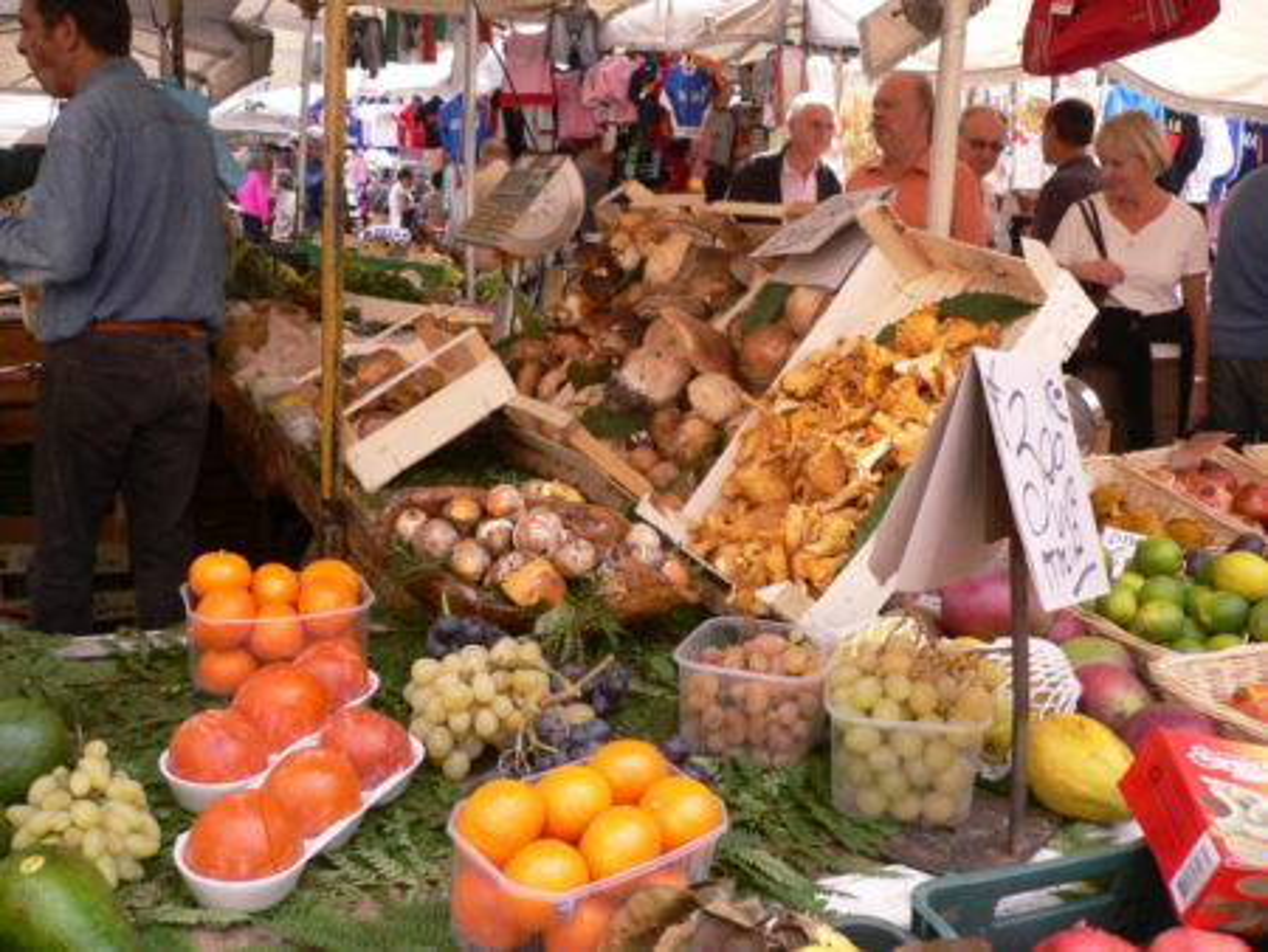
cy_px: 476
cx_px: 634
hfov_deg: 52.6
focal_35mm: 35
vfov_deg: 40.7
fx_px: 1283
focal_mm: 5.8
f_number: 2.8
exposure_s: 1/160
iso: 80
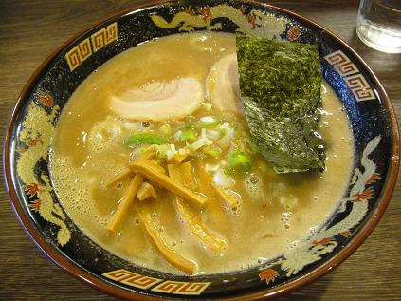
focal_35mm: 35
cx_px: 200
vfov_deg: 40.7
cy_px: 150
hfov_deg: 52.6
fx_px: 405
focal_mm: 5.8
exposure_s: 1/8
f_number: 2.8
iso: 200
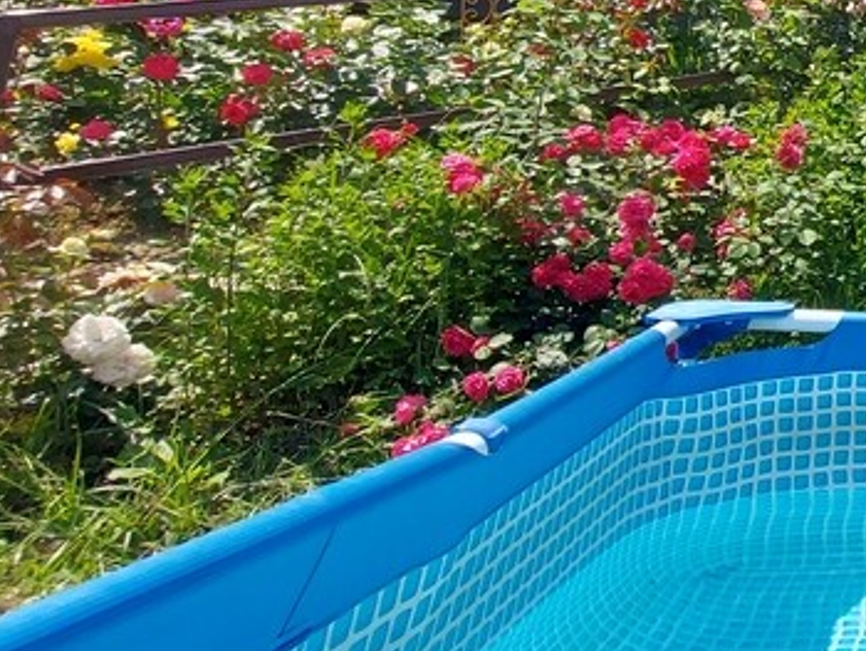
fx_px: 951
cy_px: 45
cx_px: 1178
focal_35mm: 38
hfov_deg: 32.9
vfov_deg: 35.2
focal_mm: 1.74
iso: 50
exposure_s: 1/1281
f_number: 2.2
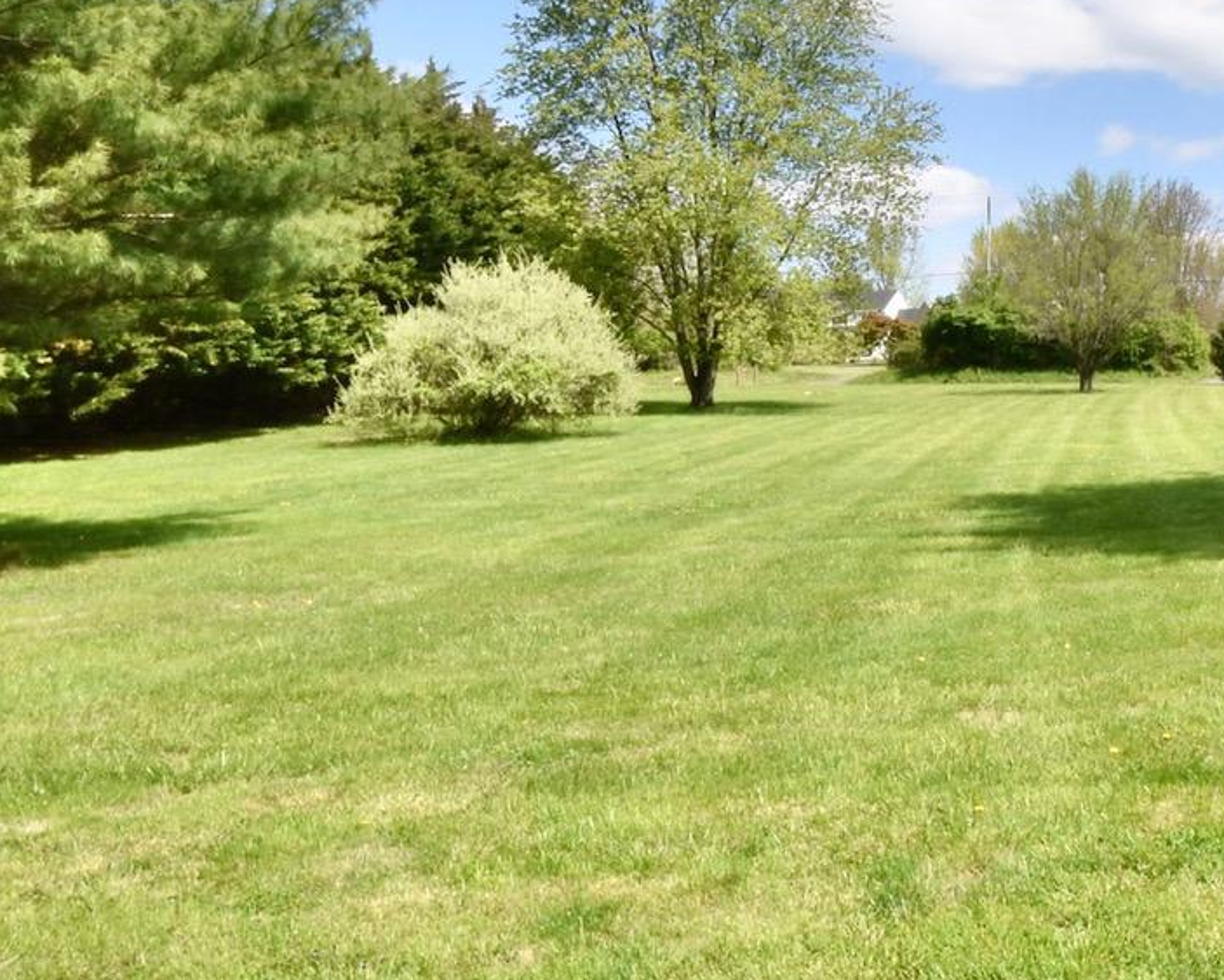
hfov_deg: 40.0
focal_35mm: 41
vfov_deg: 36.1
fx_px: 1486
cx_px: 1193
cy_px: 312
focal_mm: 10
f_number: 22
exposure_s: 1/25
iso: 100
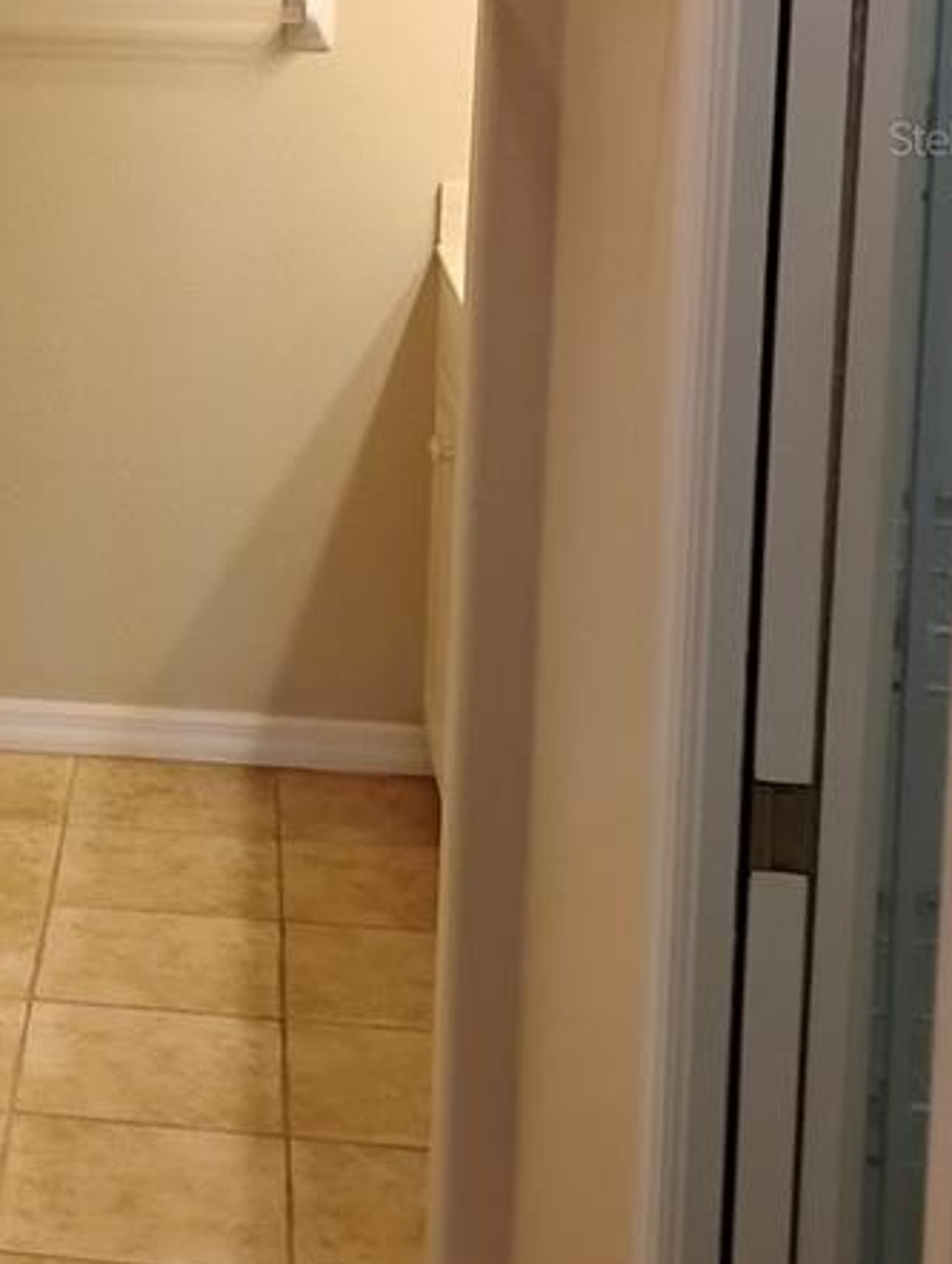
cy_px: 137
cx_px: -199
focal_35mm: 76
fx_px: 2779
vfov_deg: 24.9
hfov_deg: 18.4
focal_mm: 4.26
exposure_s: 1/60
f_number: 1.8
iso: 1141
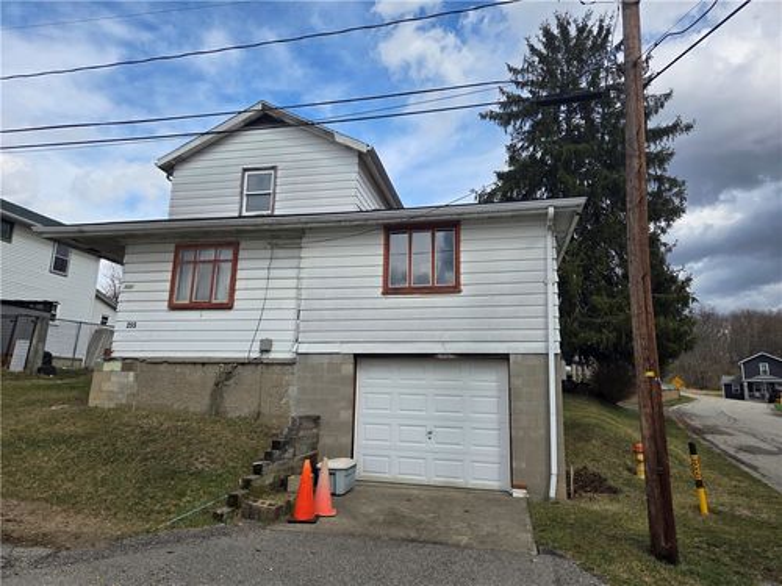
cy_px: 293
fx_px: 520
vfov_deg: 58.9
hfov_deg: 73.9
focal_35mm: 23
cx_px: 391
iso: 80
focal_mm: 5.4
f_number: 1.8
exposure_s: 1/4098
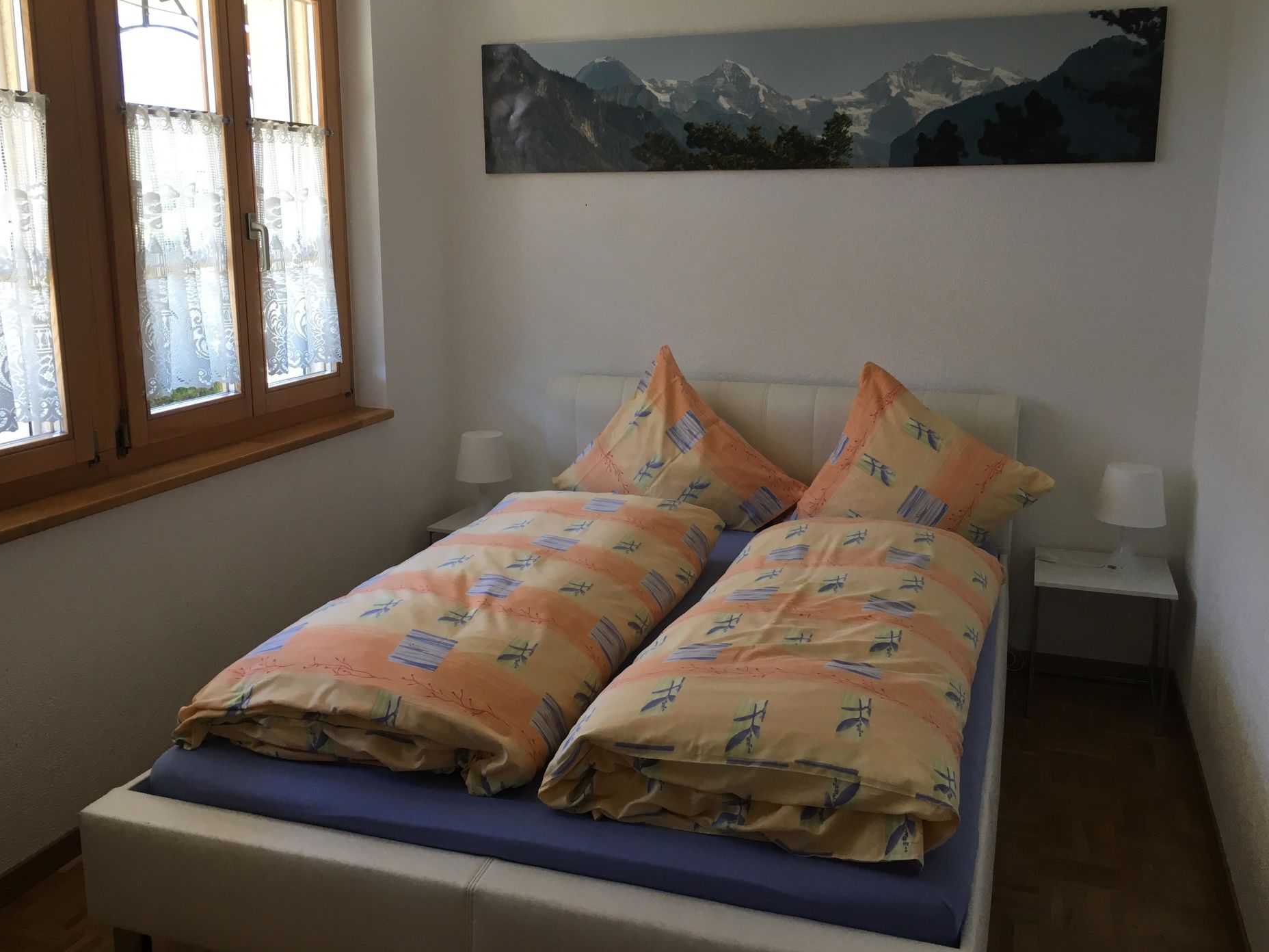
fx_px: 1173
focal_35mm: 32
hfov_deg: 56.8
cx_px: 624
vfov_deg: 44.1
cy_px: 443
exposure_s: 1/33
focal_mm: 4.15
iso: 32
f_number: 2.2
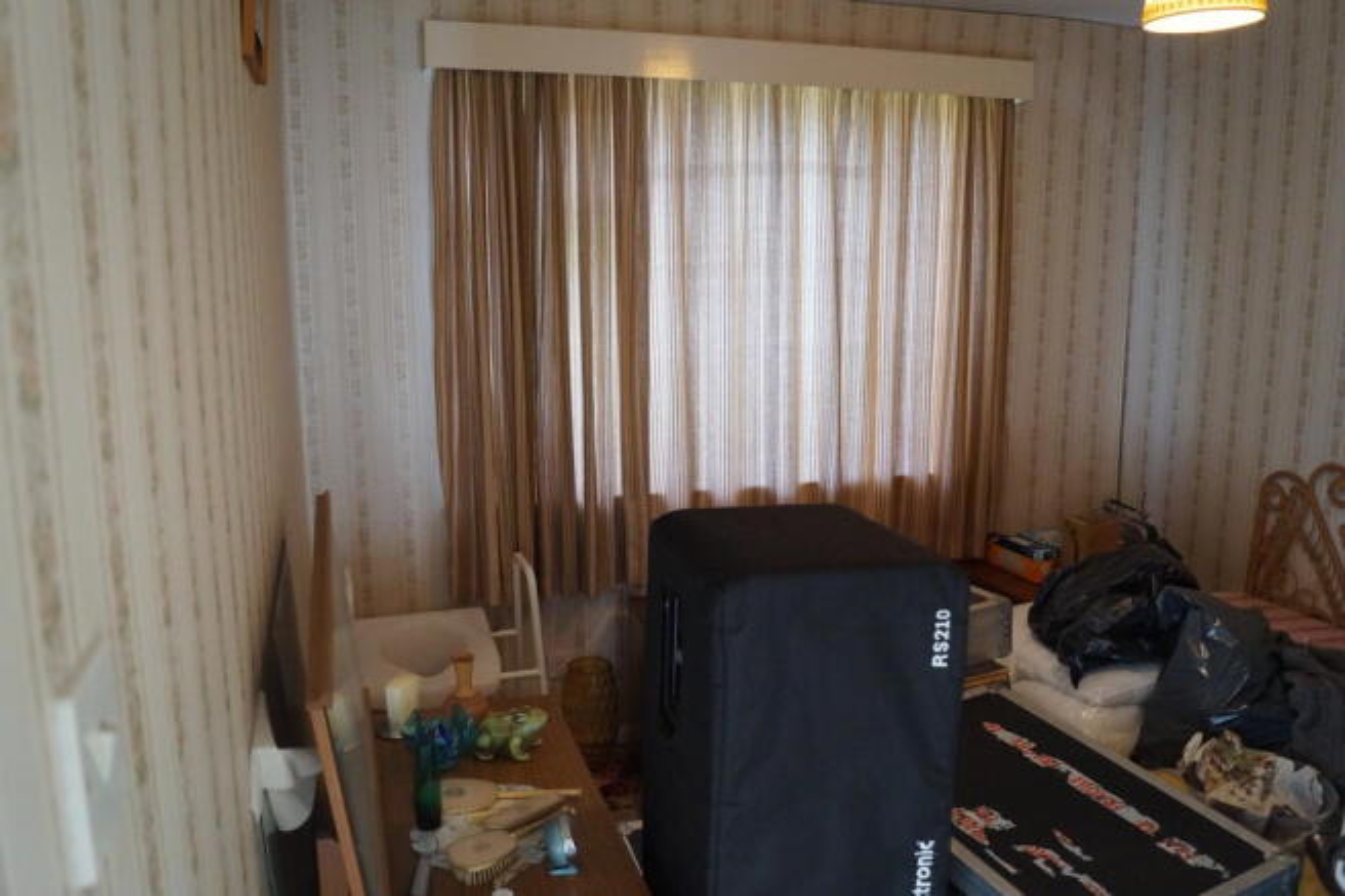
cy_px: 448
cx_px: 672
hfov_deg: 67.4
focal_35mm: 27
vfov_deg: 47.9
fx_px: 1008
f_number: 3.5
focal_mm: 18
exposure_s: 1/160
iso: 2000
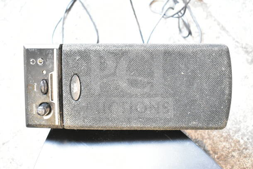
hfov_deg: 38.9
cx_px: 126
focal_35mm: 51
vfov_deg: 26.5
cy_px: 84
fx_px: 358
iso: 5600
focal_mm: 34
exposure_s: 1/50
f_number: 4.5
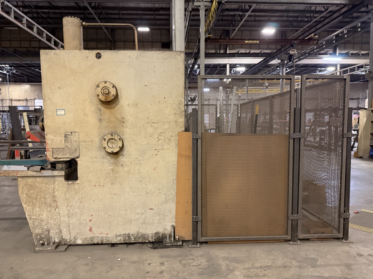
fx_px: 259
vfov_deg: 56.8
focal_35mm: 24
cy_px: 140
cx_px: 186
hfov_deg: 71.6
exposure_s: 1/40
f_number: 1.78
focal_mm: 6.76
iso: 800
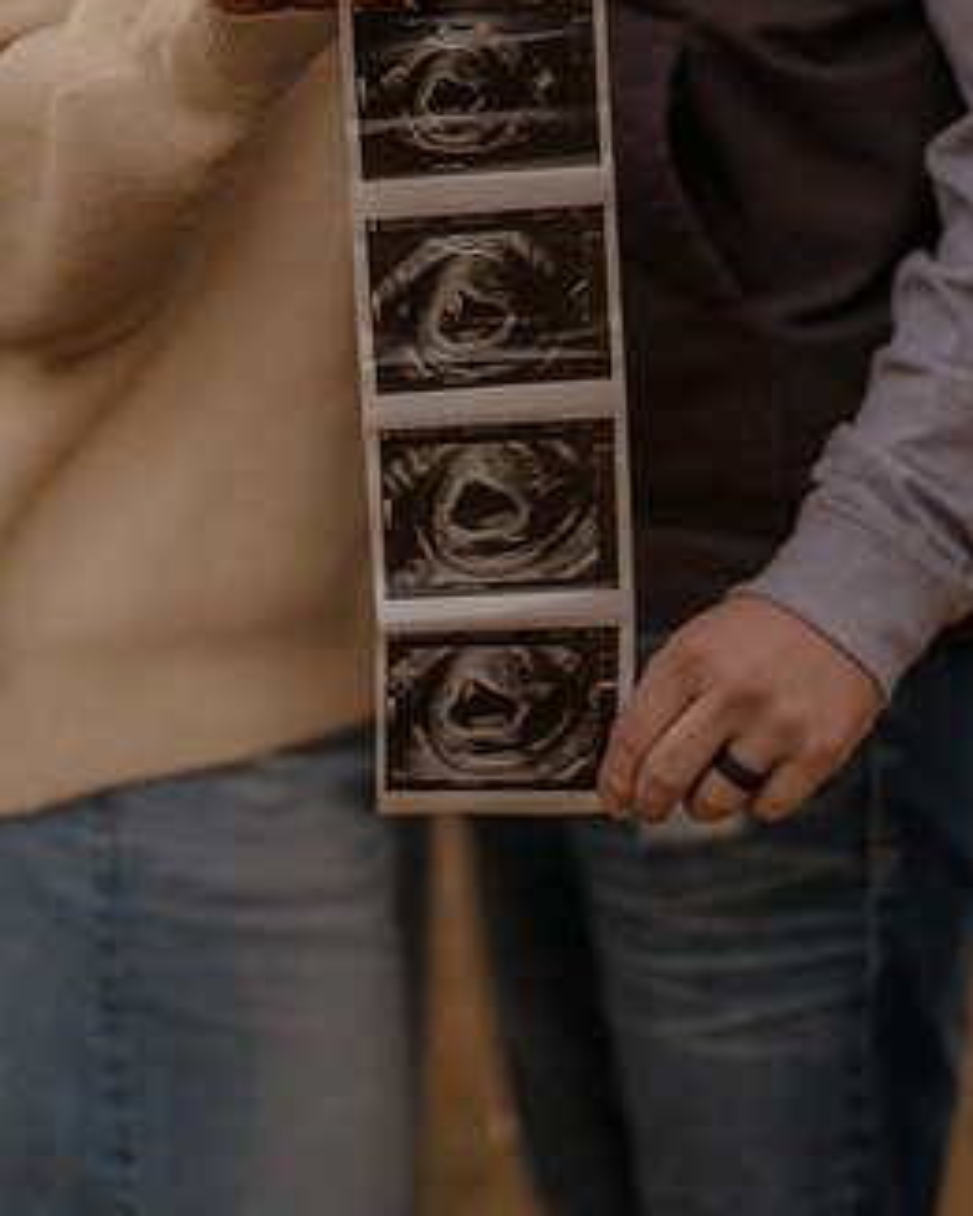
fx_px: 3958
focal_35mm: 110
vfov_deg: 17.4
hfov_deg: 14.0
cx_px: 496
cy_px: 504
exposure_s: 1/1000
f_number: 1.4
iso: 320
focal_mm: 85
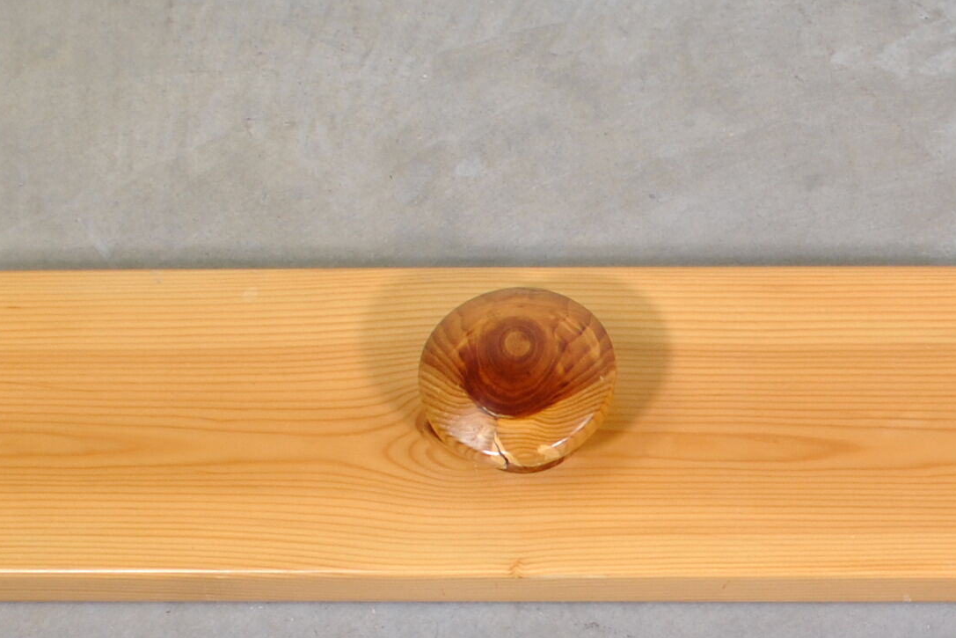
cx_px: 839
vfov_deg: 12.7
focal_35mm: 107
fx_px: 2842
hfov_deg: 18.8
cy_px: 611
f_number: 5
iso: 200
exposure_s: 1/30
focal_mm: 20
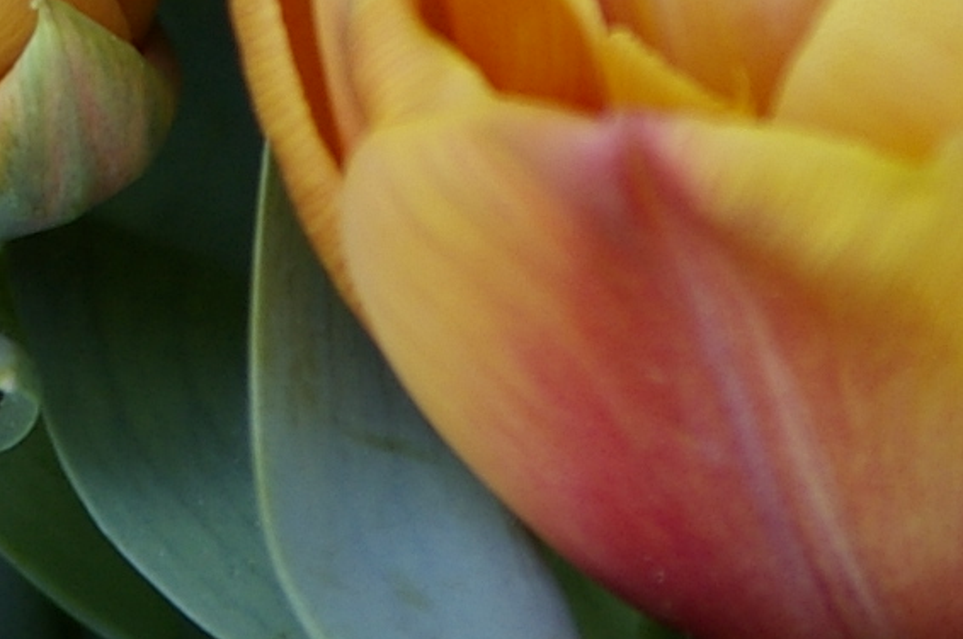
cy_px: -955
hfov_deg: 2.5
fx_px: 22381
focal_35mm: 838
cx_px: 41
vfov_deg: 1.6
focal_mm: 105
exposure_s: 1/125
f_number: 4.5
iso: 200
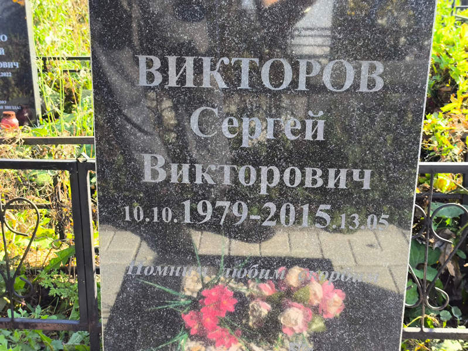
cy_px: 176
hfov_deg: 38.2
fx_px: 676
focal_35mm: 50
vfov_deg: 29.1
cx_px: 234
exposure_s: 1/200
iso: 50
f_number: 1.7
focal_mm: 4.71
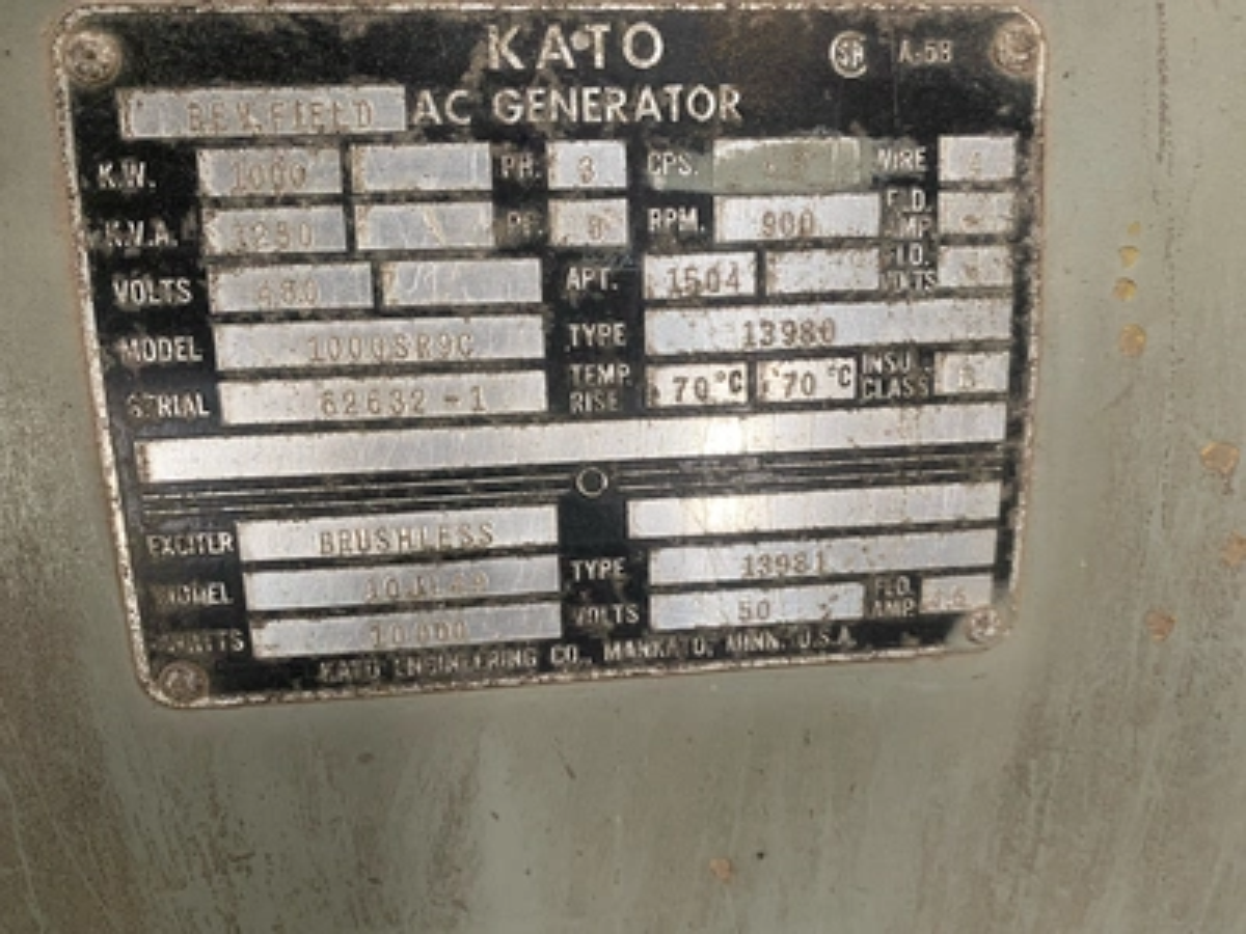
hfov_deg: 67.3
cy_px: 467
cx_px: 623
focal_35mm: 26
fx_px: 936
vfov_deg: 53.1
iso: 125
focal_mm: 4.25
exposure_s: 1/81
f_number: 1.8
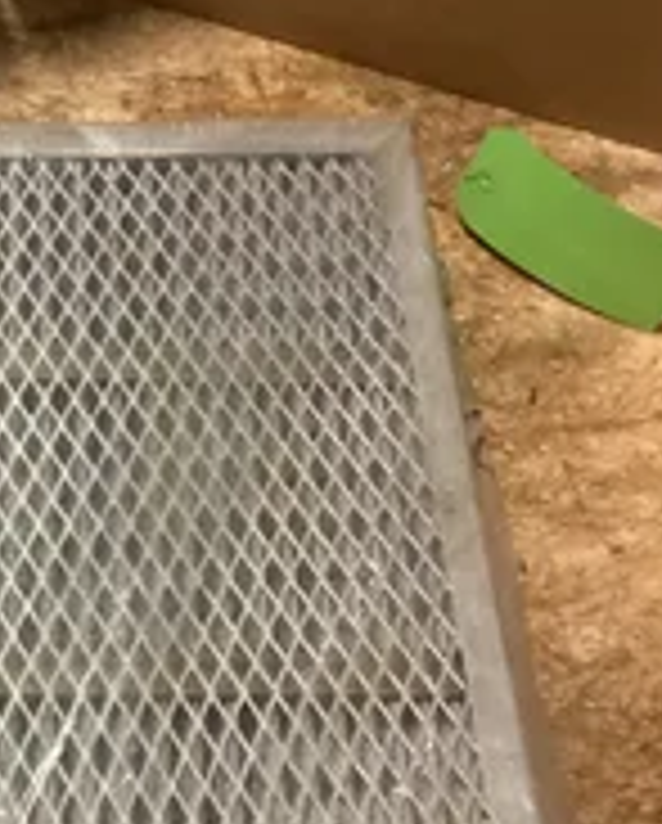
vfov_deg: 28.6
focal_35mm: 66
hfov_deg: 22.3
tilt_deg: -58.7
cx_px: 0
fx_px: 1612
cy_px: 518
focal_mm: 3.3
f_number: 2.4
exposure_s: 1/40
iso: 400
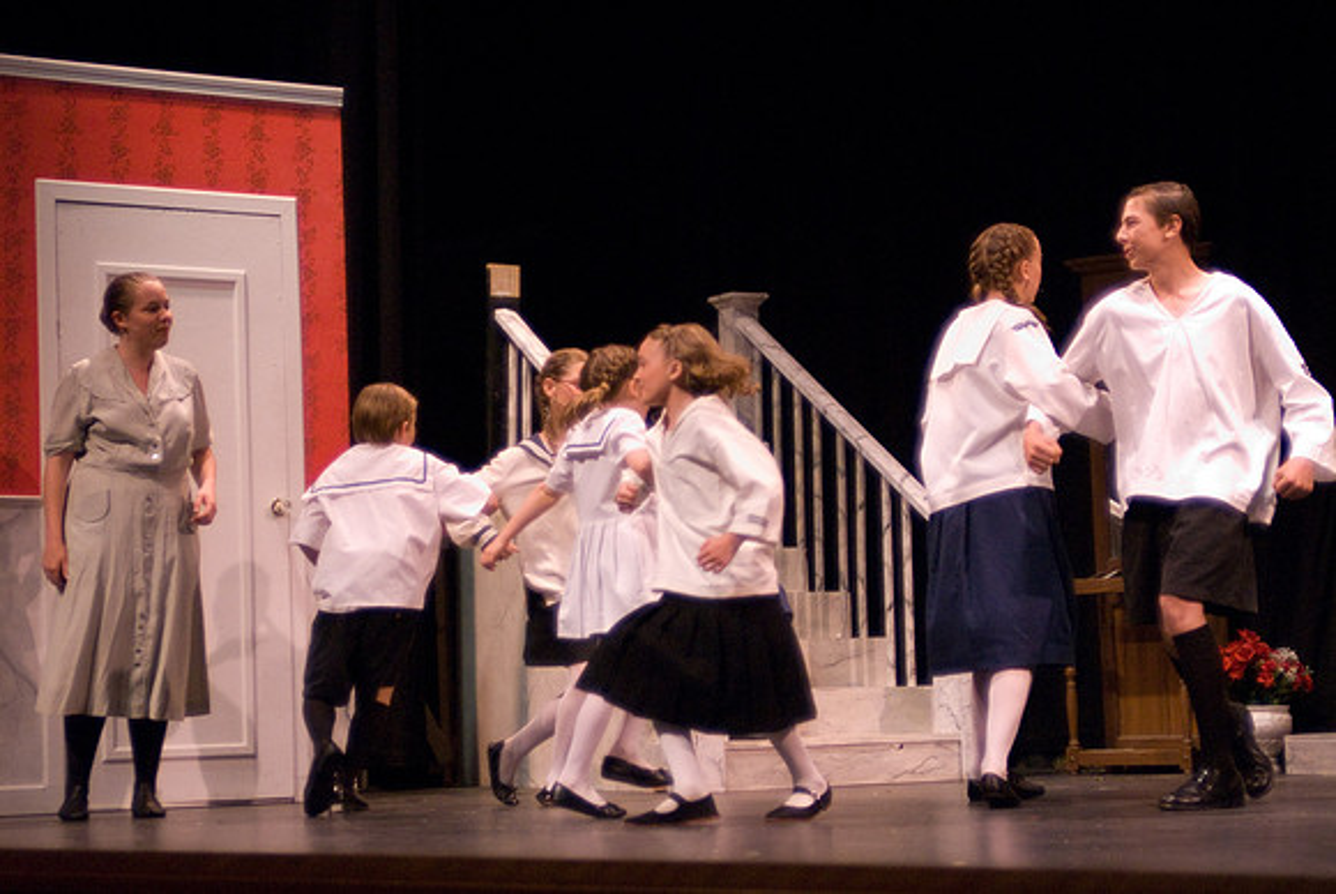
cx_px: 668
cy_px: 447
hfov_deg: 24.6
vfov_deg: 16.6
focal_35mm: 82
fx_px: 3065
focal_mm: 55
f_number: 2.8
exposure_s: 1/200
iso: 1600
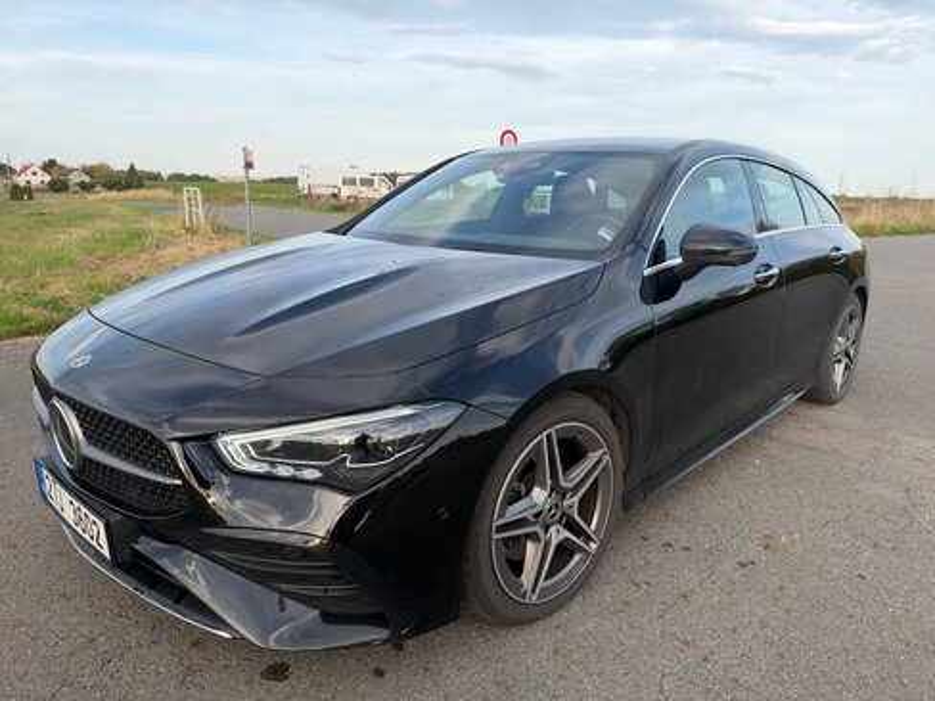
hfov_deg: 71.6
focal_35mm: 24
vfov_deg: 56.8
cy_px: 350
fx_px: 648
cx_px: 468
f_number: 1.8
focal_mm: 6.93
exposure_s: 1/1041
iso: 64
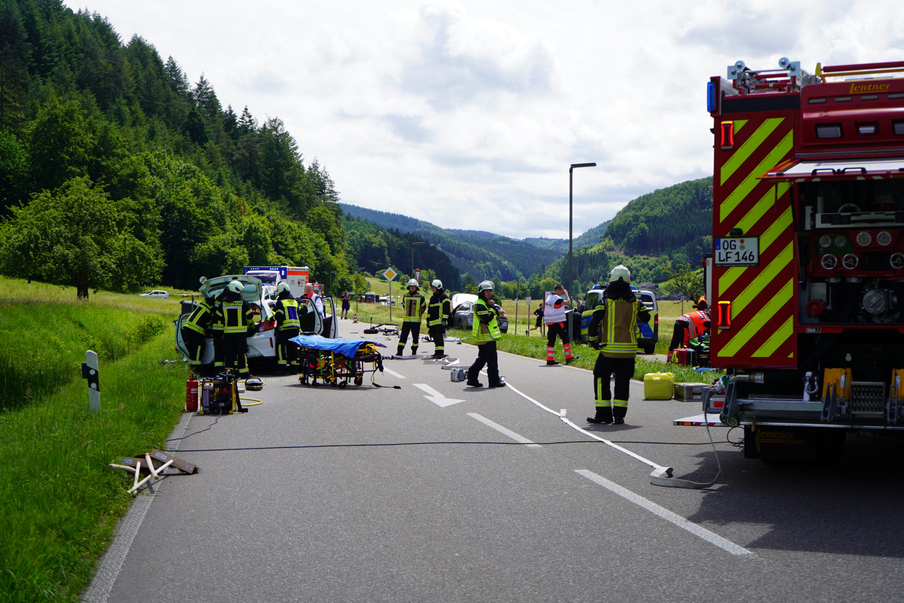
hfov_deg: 36.9
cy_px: 302
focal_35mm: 54
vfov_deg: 25.1
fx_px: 1356
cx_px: 452
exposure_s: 1/500
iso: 100
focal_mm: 54
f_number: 5.6
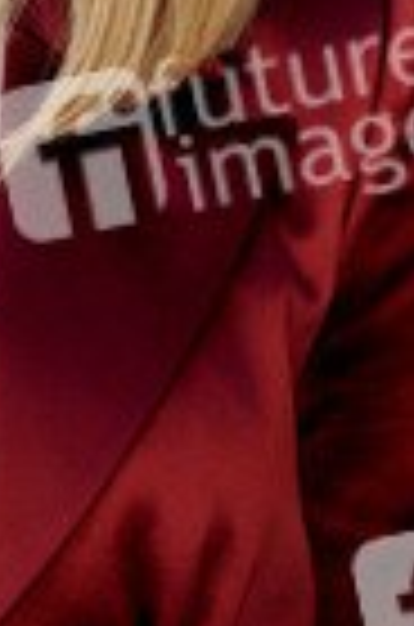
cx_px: -182
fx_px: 12516
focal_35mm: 722
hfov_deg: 1.9
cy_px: -90
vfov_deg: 2.9
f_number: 8
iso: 1000
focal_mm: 250
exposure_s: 1/250
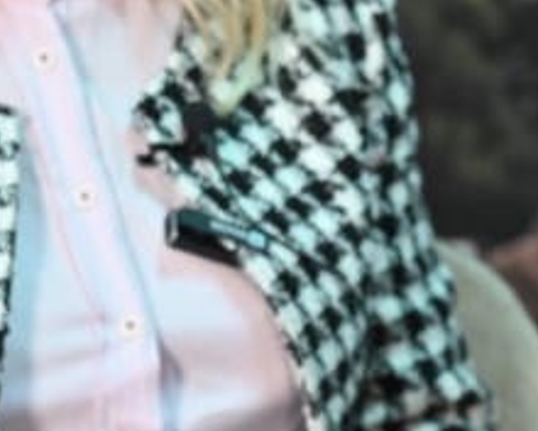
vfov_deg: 7.4
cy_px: -42
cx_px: 284
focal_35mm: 209
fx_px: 3328
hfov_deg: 9.2
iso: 2200
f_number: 4
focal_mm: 51
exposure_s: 1/250
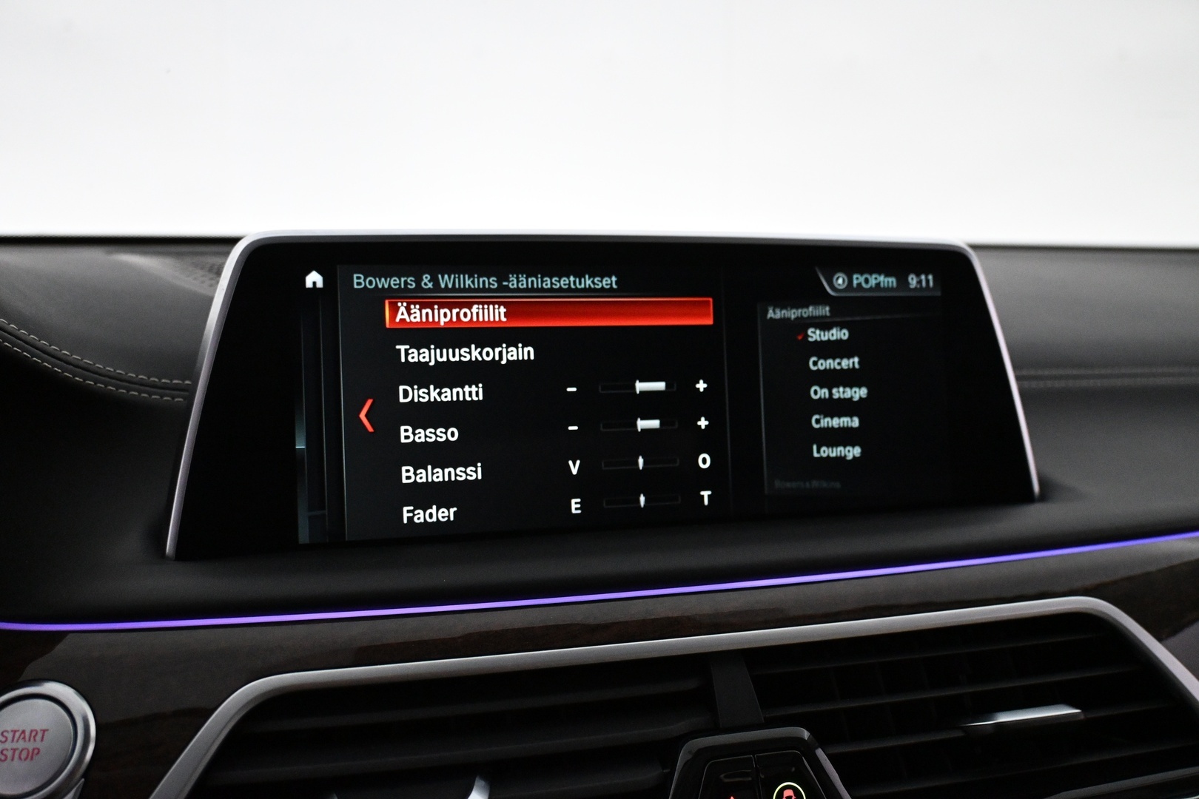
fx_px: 1049
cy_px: 400
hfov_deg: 59.5
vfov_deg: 41.7
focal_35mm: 32
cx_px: 600
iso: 4000
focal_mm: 21
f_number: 4
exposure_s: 1/200
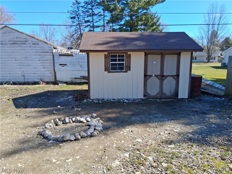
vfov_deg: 53.1
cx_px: 116
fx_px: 174
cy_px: 87
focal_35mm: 26
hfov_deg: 67.3
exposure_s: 1/376
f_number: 1.8
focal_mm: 3.98
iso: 25
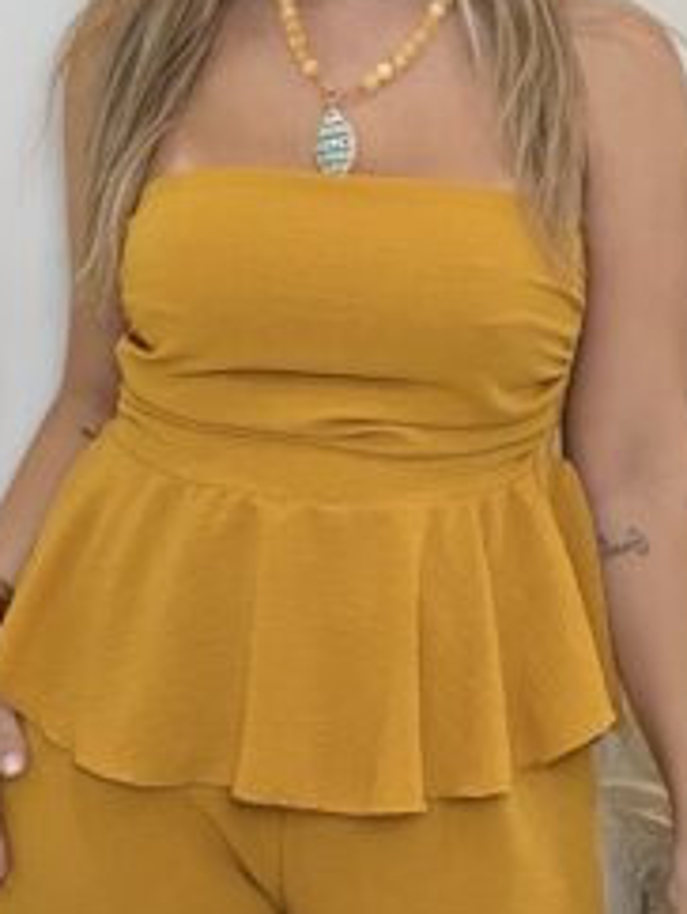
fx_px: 2615
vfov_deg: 19.7
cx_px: 362
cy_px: 631
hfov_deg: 15.0
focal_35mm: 99
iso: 100
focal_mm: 2.71
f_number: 1.9
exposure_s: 1/60
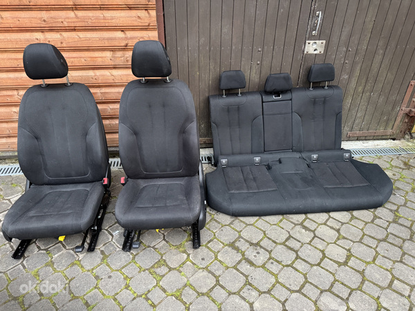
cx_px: 208
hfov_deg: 71.6
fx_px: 288
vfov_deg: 56.8
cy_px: 156
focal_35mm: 24
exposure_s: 1/60
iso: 400
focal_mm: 6.76
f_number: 1.78
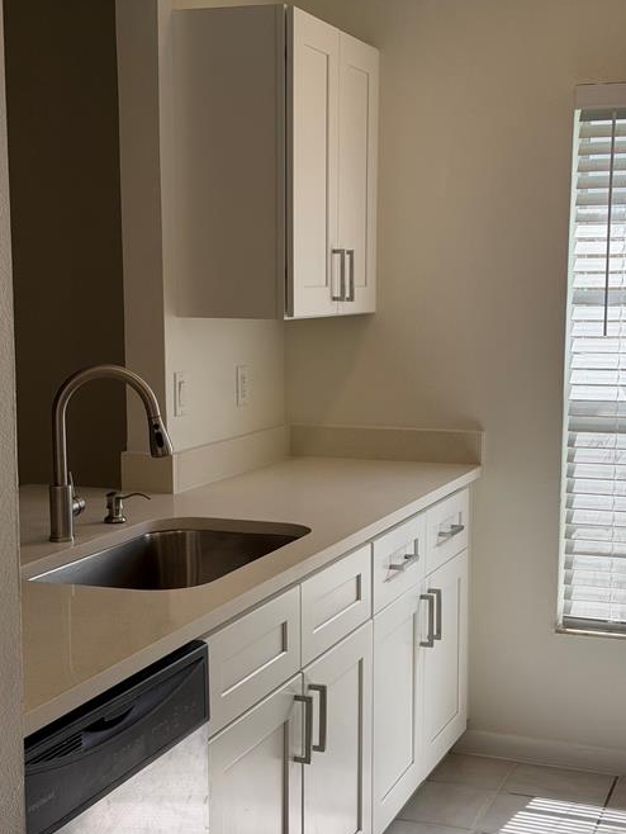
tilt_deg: -8.7
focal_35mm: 56
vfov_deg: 34.3
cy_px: 461
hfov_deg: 26.1
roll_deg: -0.5
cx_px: 335
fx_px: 1349
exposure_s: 1/794
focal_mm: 6.76
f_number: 1.78
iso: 80
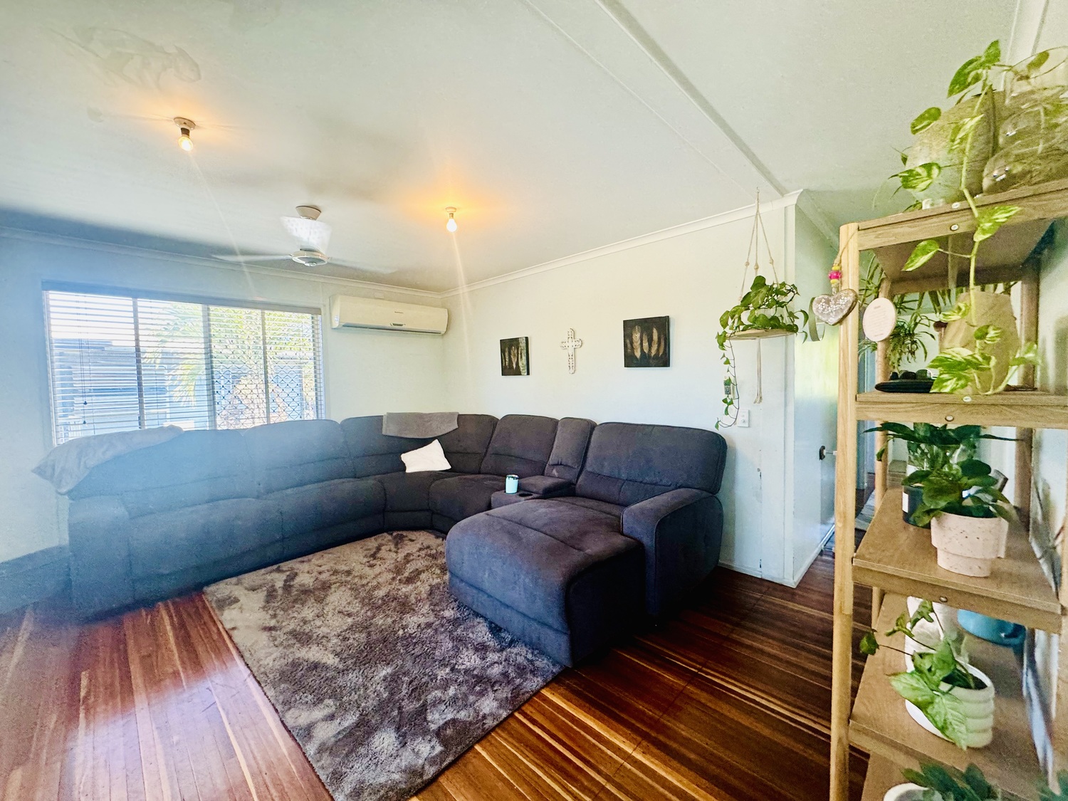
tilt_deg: -2.2
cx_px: 534
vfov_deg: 85.7
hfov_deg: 102.1
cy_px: 400
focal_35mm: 14
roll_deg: +3.8
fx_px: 432
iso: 200
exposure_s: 1/100
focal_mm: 2.22
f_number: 2.2
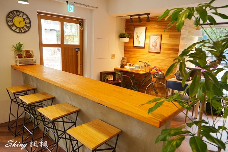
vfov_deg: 51.3
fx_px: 158
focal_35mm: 25
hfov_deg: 71.5
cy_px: 76
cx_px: 114
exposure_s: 1/60
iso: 1250
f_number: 5
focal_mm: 25
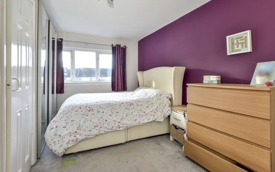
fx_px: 120
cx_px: 137
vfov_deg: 71.1
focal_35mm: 16
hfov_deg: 97.8
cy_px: 77
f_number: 8
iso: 640
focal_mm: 10
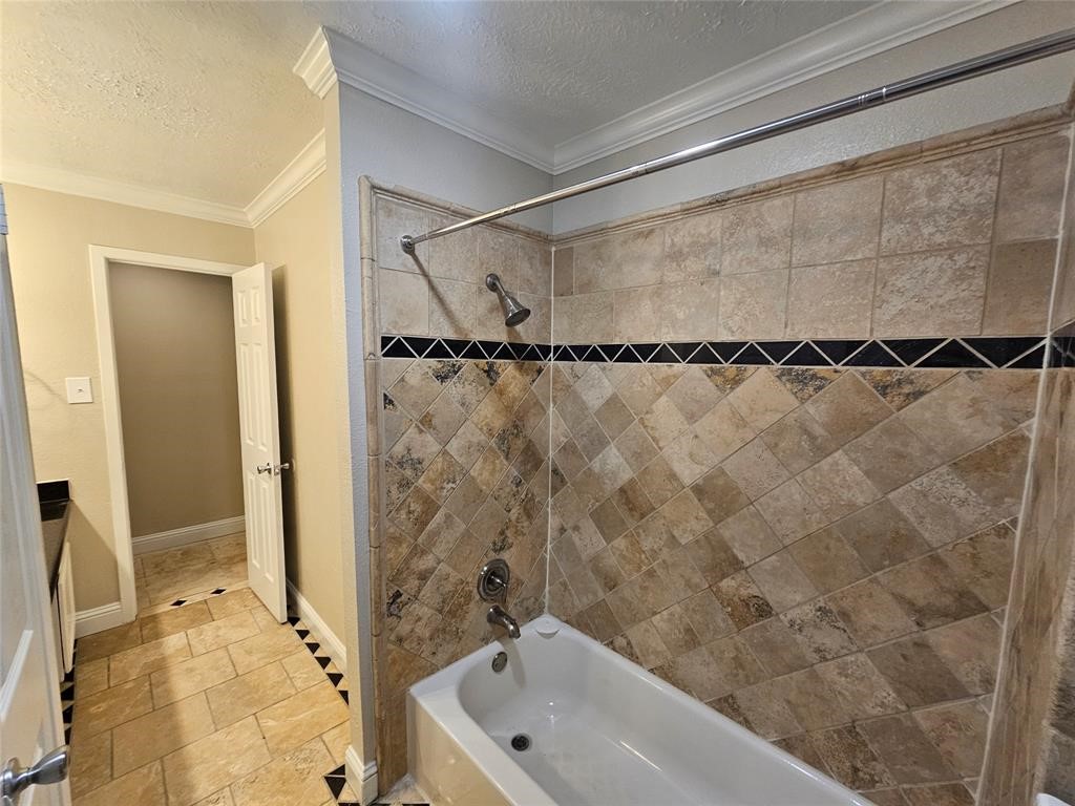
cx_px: 538
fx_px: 404
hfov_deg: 106.2
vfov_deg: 89.9
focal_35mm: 13
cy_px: 403
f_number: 2.2
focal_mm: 2.2
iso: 200
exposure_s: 1/60
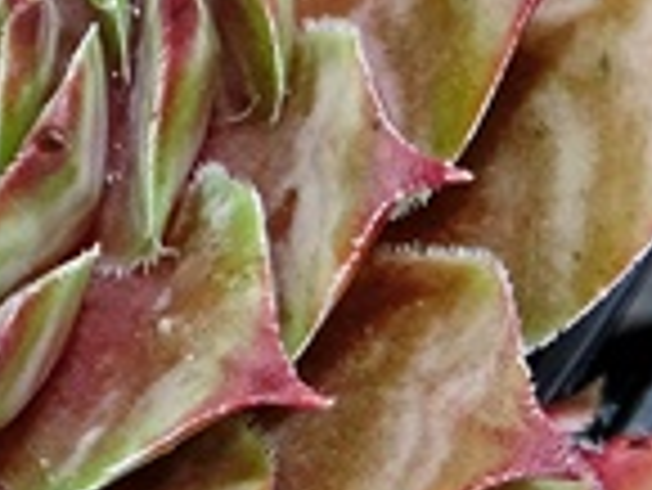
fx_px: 3110
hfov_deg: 11.0
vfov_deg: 9.0
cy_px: 13
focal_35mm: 165
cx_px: -621
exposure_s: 1/125
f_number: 3.5
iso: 100
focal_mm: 5.4
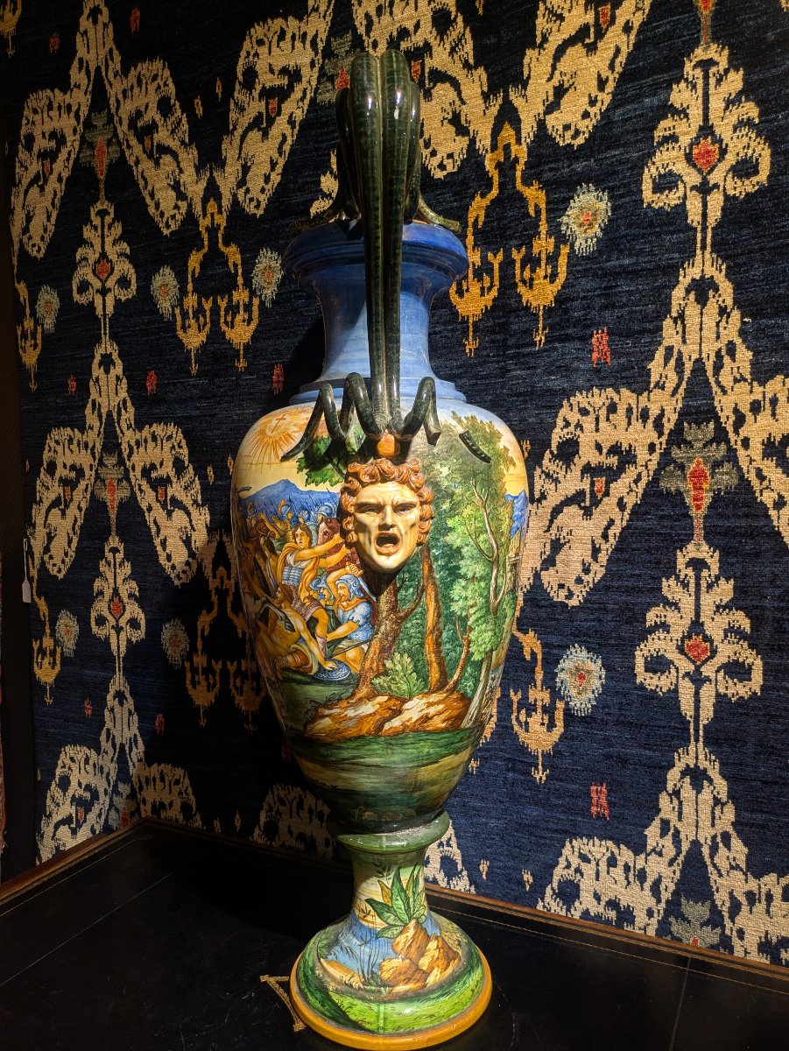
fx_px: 759
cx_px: 394
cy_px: 526
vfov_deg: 69.4
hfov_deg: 54.9
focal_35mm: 25
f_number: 1.89
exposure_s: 1/50
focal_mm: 5.43
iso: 55
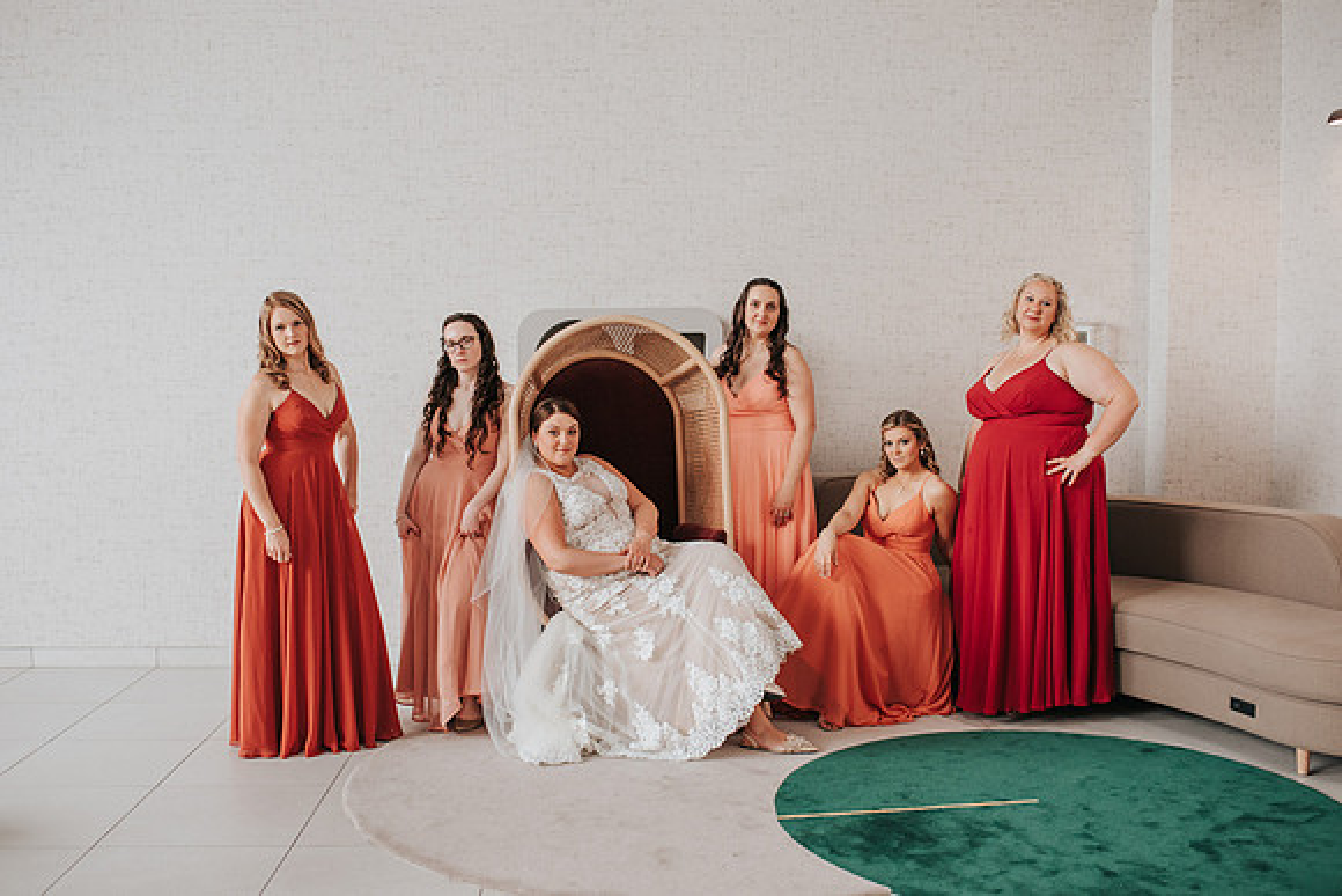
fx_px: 1430
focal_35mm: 38
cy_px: 468
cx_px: 643
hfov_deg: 50.3
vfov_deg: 34.8
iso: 800
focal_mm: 35
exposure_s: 1/200
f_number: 3.2
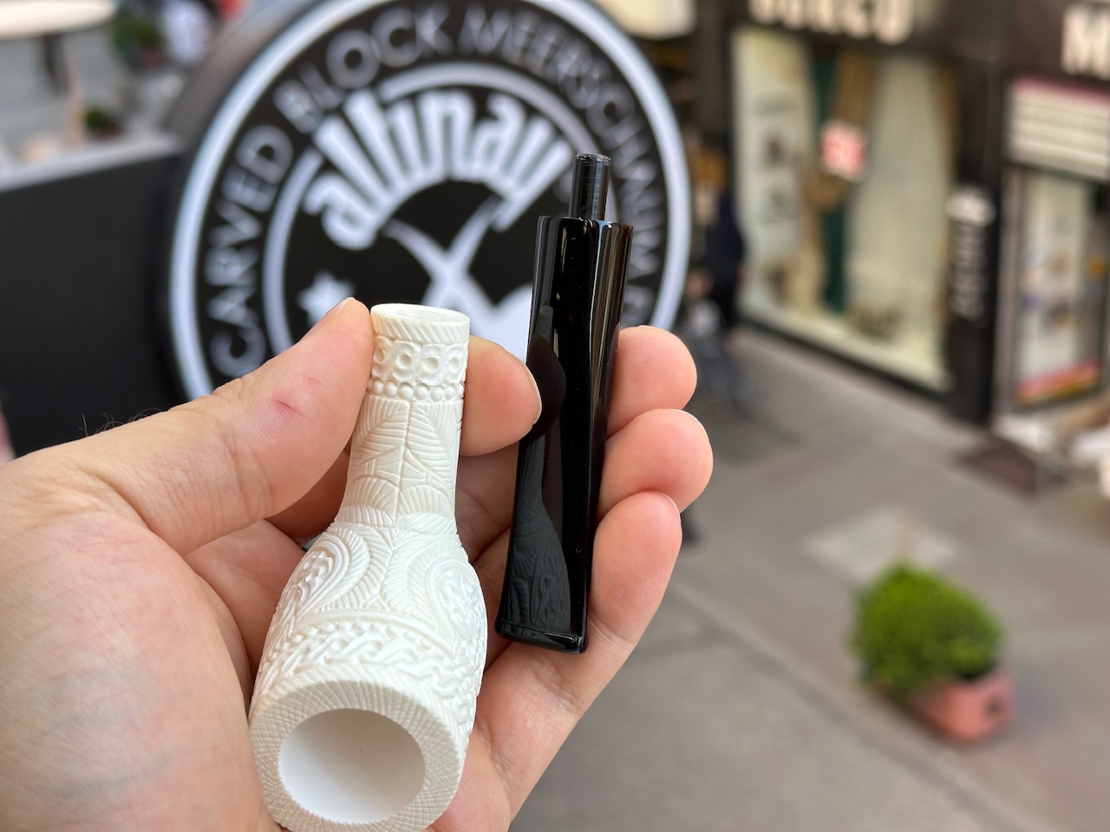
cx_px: 555
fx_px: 1539
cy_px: 416
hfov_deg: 39.7
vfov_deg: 30.3
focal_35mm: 48
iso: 64
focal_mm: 6.86
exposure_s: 1/406
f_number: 1.78
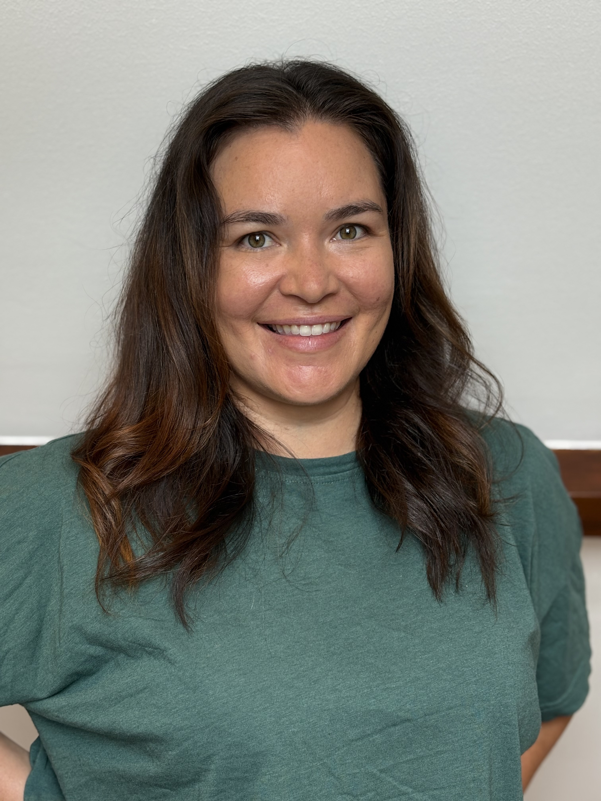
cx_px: 300
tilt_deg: -3.9
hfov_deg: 28.0
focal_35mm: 52
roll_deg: +0.4
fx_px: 1204
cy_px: 400
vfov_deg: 36.8
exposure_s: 1/50
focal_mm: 5.96
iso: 25
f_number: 1.6
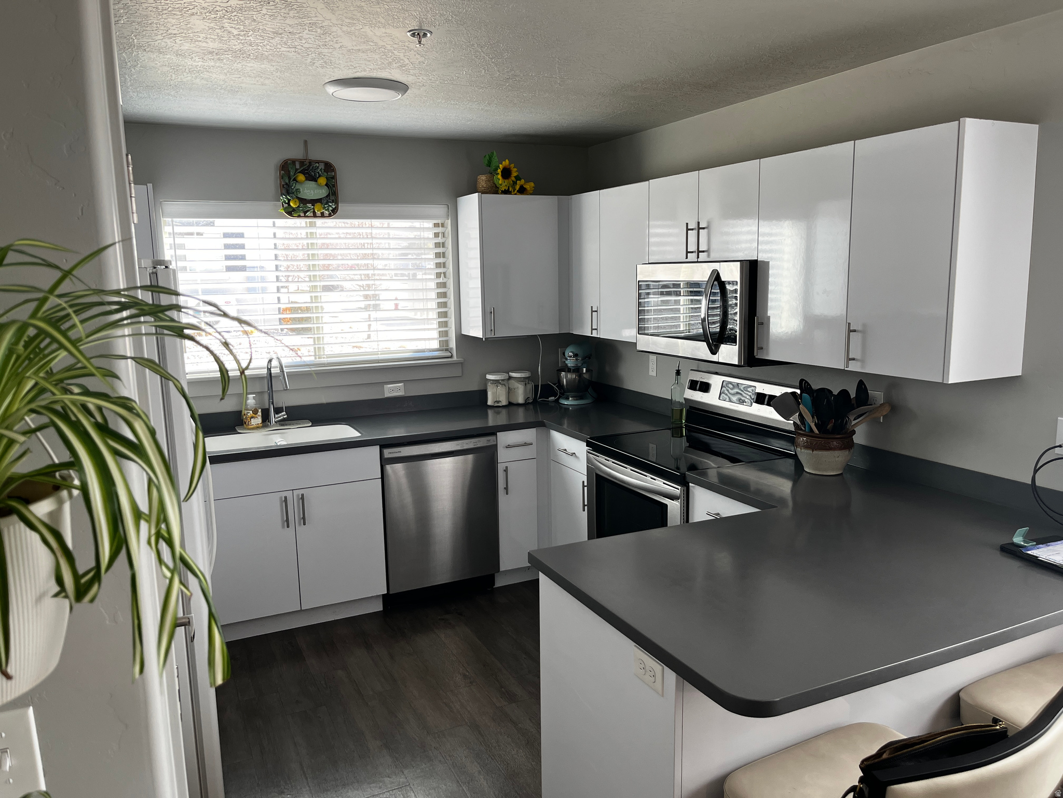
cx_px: 532
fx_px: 798
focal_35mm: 26
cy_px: 399
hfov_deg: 67.3
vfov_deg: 53.1
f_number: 1.6
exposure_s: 1/120
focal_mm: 5.1
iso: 64
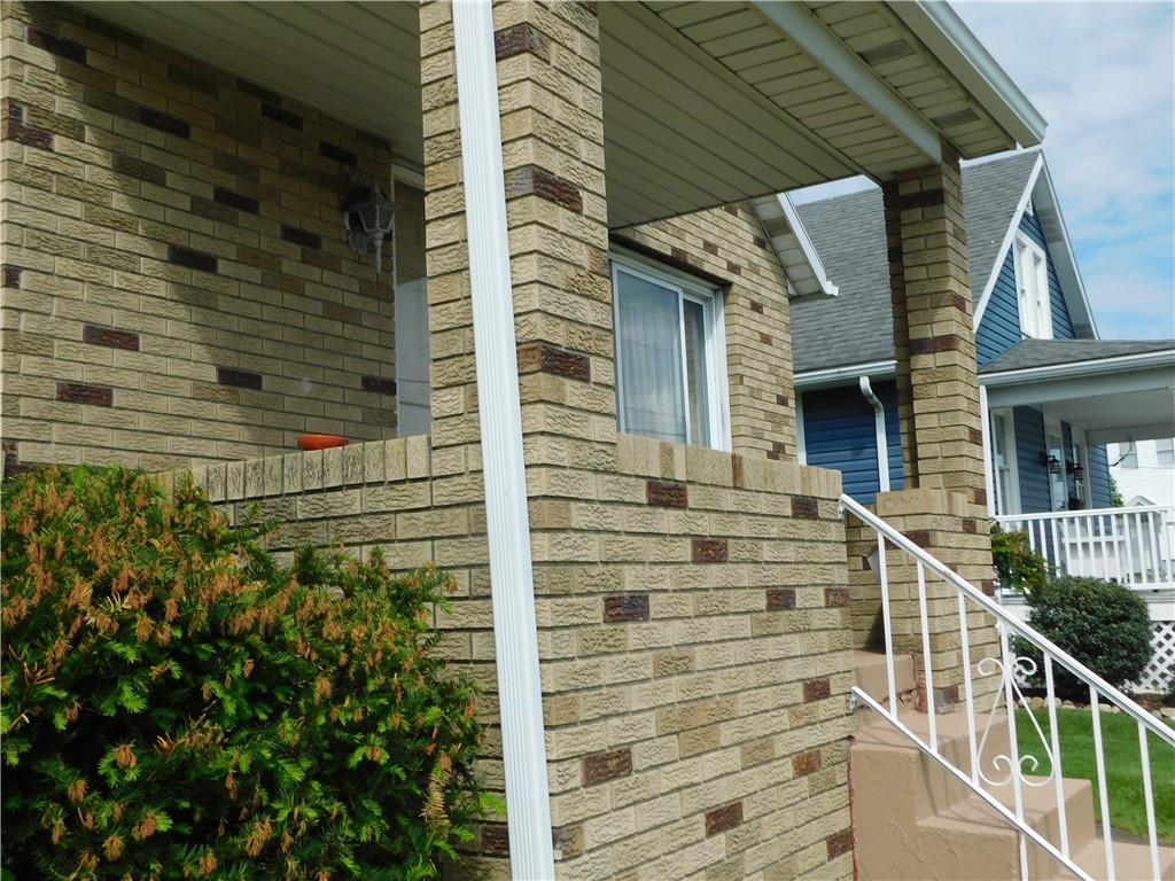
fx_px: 1222
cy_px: 440
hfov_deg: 51.4
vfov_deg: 39.7
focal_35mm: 36
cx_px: 588
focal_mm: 6.3
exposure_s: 1/400
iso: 125
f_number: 7
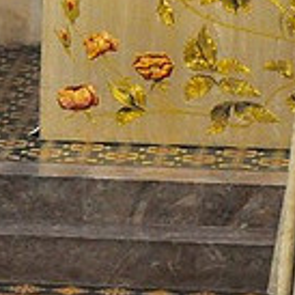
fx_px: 5446
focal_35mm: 565
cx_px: -2
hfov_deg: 3.1
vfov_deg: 3.1
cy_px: 6
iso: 3600
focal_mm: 105
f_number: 2.8
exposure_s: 1/200
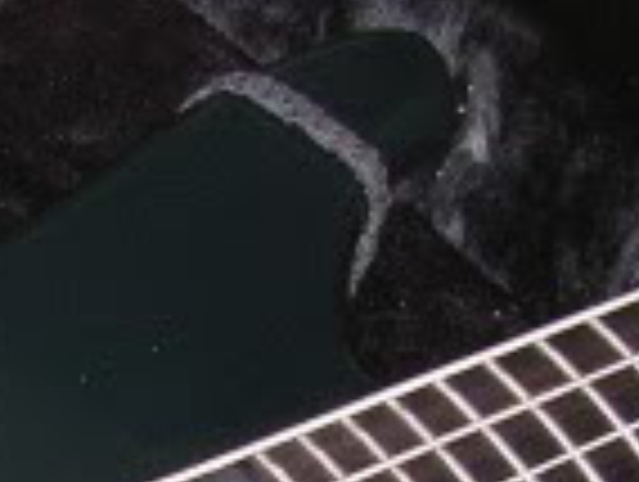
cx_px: -243
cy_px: 1000
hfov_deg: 11.2
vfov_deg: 8.2
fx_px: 3162
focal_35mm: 171
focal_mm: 5.8
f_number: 2.8
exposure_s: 1/60.1
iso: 212
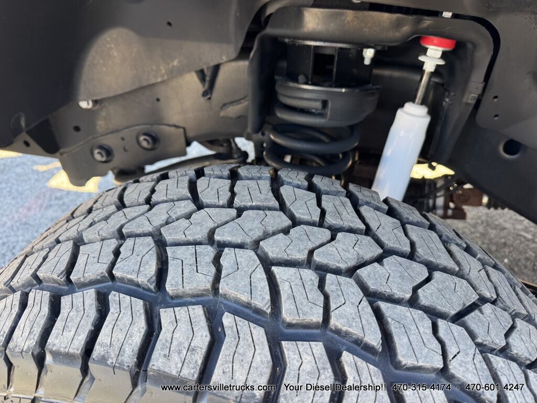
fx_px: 372
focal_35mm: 24
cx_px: 268
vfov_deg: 56.8
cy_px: 202
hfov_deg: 71.6
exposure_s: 1/121
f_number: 1.78
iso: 100
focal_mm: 6.76
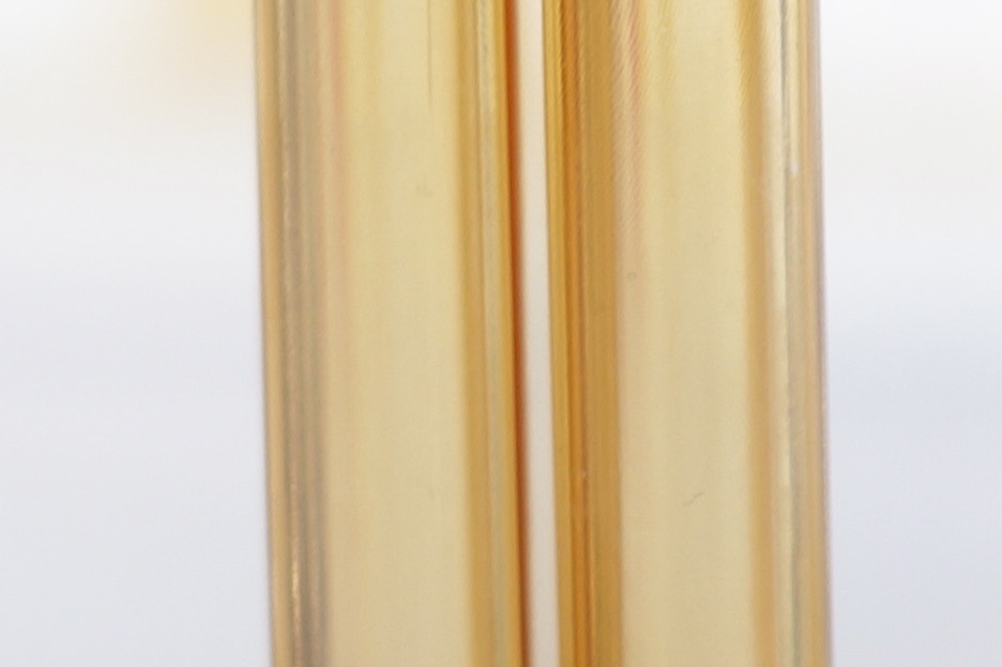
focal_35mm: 306
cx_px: 2312
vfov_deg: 4.5
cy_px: 80
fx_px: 8510
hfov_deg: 6.4
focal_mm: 35
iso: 200
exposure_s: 1/20
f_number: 2.8
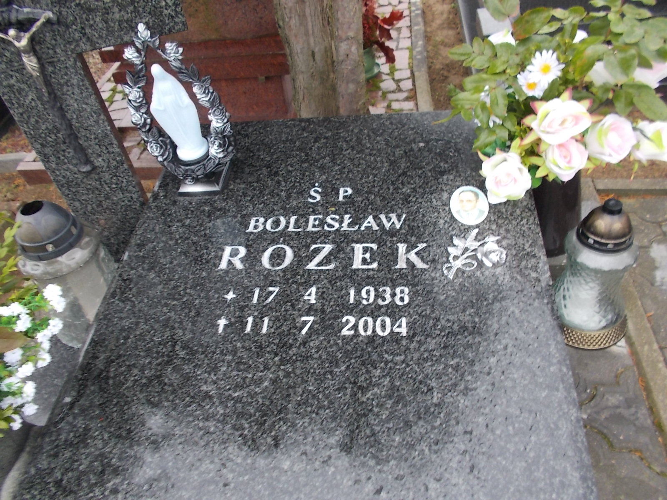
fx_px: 501
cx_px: 334
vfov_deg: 53.1
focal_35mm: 26
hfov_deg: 67.3
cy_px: 250
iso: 125
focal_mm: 4.6
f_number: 3.2
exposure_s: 1/25
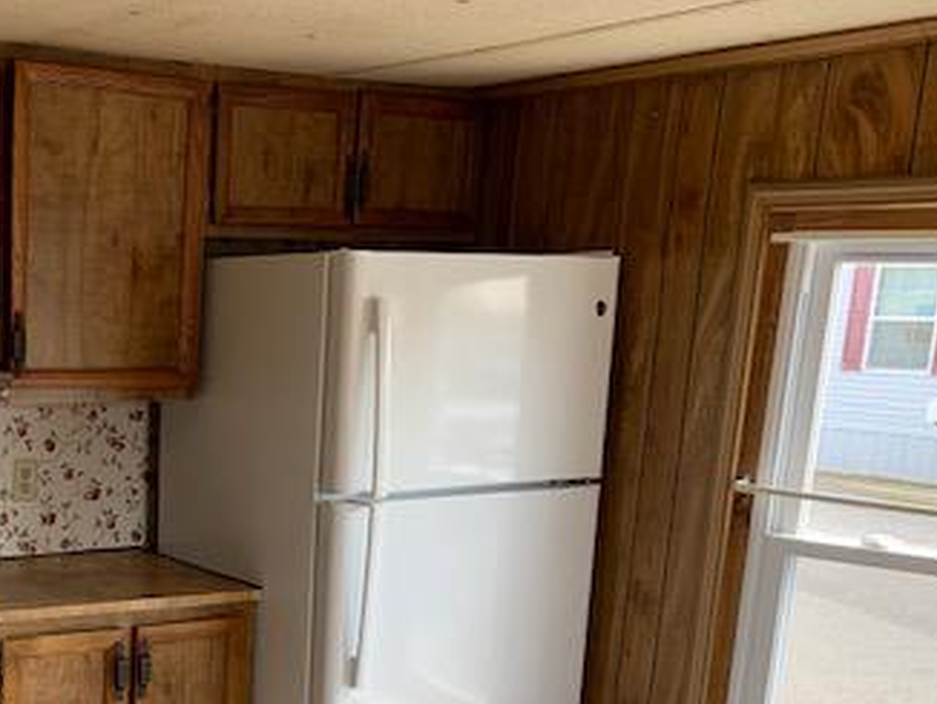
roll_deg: -1.6
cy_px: 638
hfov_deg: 35.4
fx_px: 1382
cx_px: 106
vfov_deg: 27.5
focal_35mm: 51
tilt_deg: -13.8
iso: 50
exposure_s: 1/121
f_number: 1.8
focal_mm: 4.25
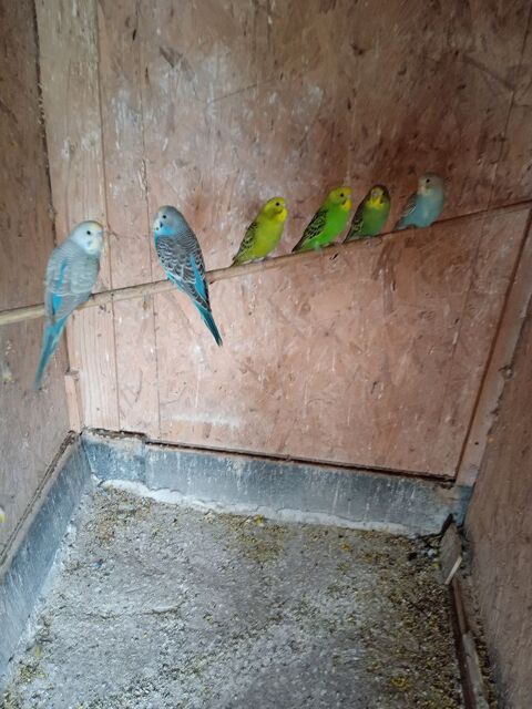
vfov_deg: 63.4
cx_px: 266
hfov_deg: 49.7
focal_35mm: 28
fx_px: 574
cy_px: 354
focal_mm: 3.43
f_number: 2.2
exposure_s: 1/16.7
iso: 975
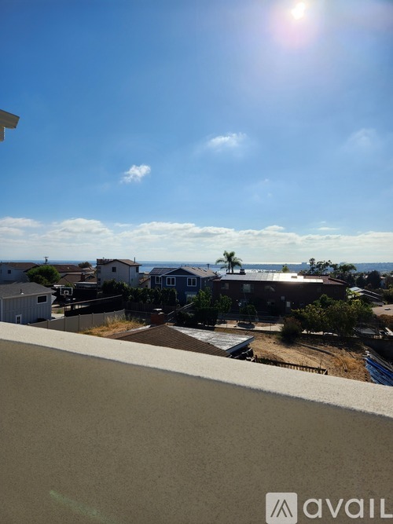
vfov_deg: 73.9
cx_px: 196
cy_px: 262
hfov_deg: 58.9
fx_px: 348
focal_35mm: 23
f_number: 1.8
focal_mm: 5.4
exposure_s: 1/4966
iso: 20
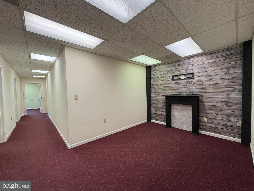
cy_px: 96
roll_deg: +1.8
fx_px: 103
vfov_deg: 85.7
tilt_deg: -1.0
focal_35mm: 14
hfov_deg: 102.1
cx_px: 127
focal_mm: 2.22
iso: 200
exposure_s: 1/120
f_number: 2.2
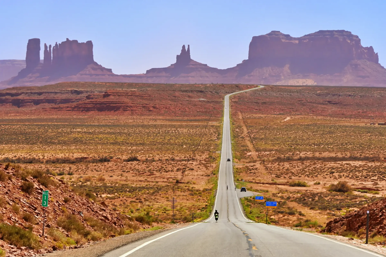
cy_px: 128
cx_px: 193
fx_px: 1608
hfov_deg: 13.7
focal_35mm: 150
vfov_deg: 9.1
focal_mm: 100
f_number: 7.1
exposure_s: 1/400
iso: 100
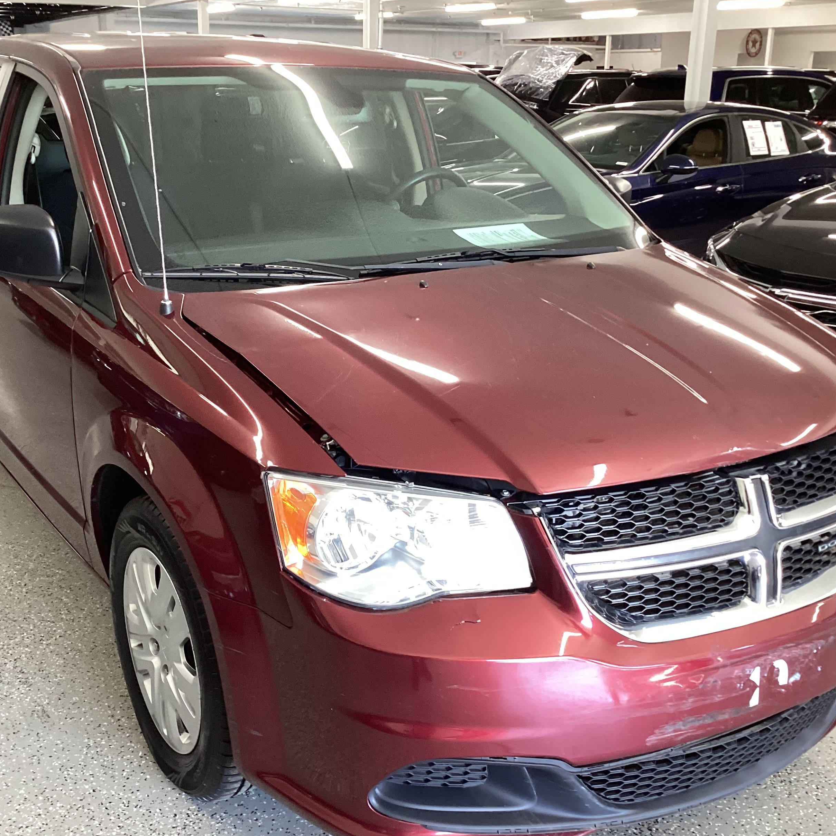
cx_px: 387
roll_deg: -0.6
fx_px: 1011
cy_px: 415
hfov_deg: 44.9
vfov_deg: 44.9
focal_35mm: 37
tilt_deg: -19.1
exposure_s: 1/50
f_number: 2.4
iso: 160
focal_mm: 3.3
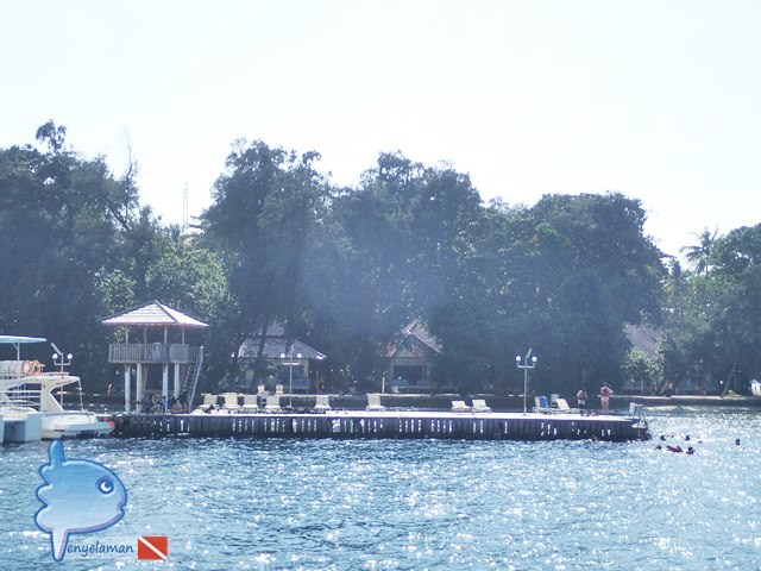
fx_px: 1341
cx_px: 380
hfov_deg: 31.7
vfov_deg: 24.0
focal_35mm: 61
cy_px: 286
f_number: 10
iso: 100
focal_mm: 11.01
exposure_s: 1/160
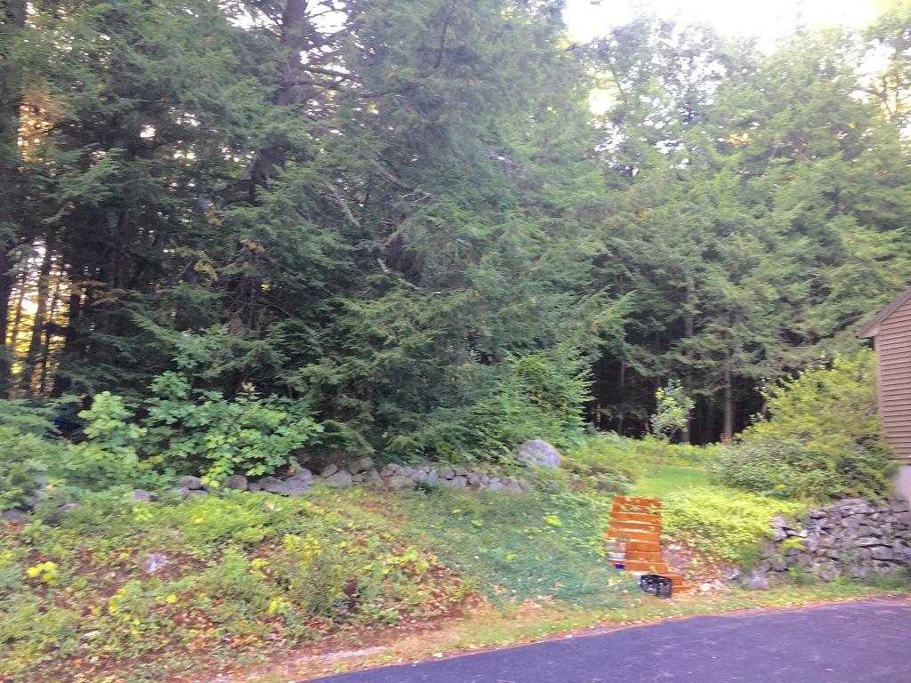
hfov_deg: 61.7
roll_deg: -3.4
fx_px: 763
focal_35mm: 29
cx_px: 456
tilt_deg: +10.5
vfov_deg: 48.2
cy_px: 342
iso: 50
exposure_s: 1/30
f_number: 2.2
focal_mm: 4.15
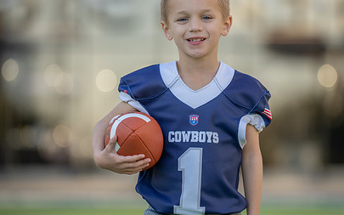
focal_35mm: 297
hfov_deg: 7.1
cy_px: 100
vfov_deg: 4.4
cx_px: 194
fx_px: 2784
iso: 100
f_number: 2.8
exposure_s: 1/400
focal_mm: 180
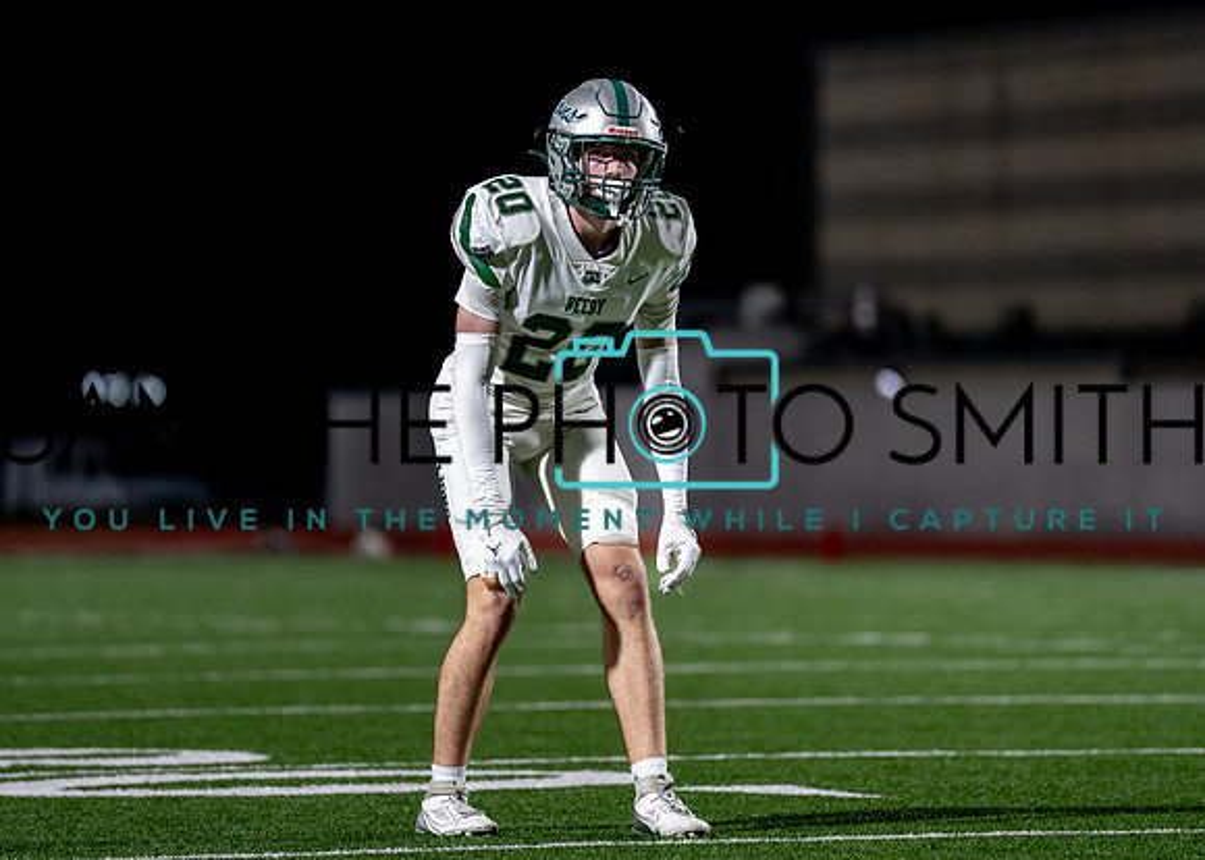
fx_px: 8818
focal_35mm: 258
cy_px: 408
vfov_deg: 5.6
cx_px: 599
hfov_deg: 7.8
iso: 3200
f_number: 2.8
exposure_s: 1/1250
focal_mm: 200
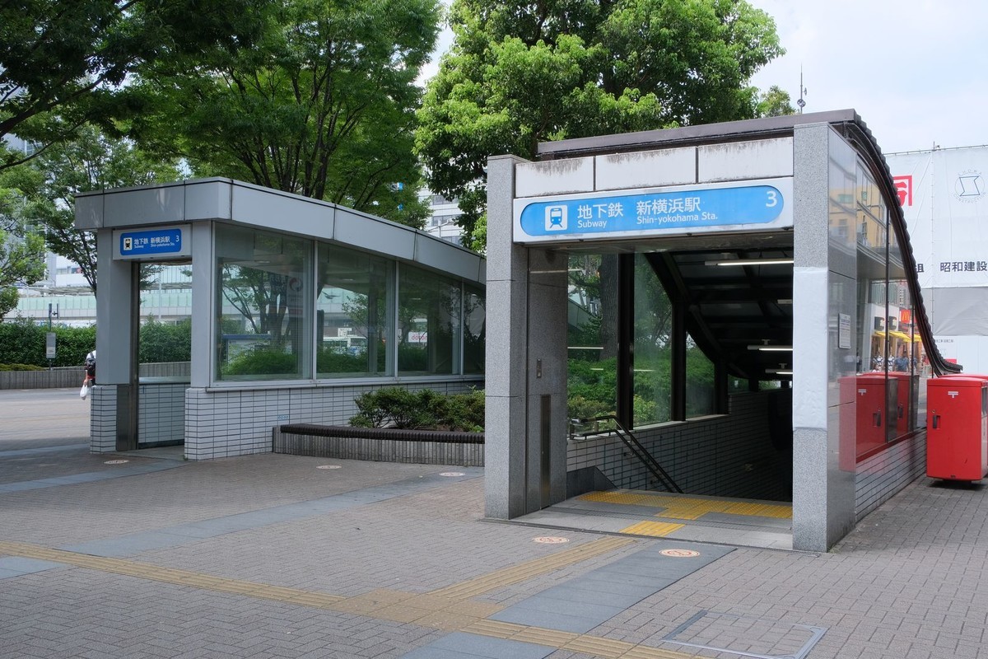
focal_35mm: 36
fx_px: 988
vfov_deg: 36.9
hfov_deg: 53.1
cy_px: 330
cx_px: 494
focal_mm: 24.3
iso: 640
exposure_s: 1/110
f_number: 13
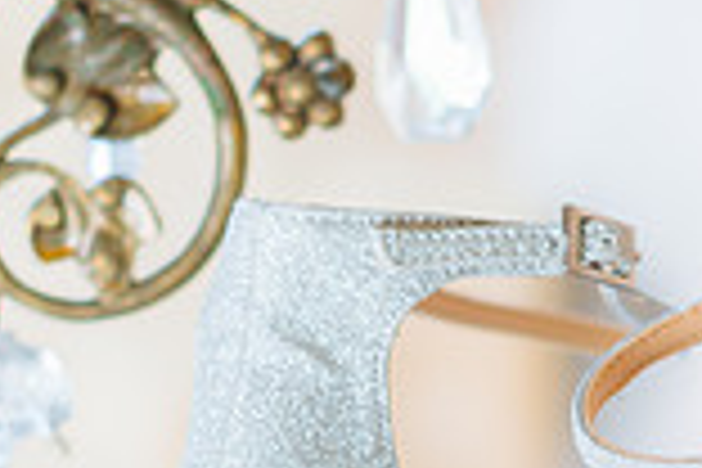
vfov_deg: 6.6
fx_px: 3939
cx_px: 631
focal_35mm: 202
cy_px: 907
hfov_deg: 10.1
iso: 160
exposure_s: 1/80
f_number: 3.5
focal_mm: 50
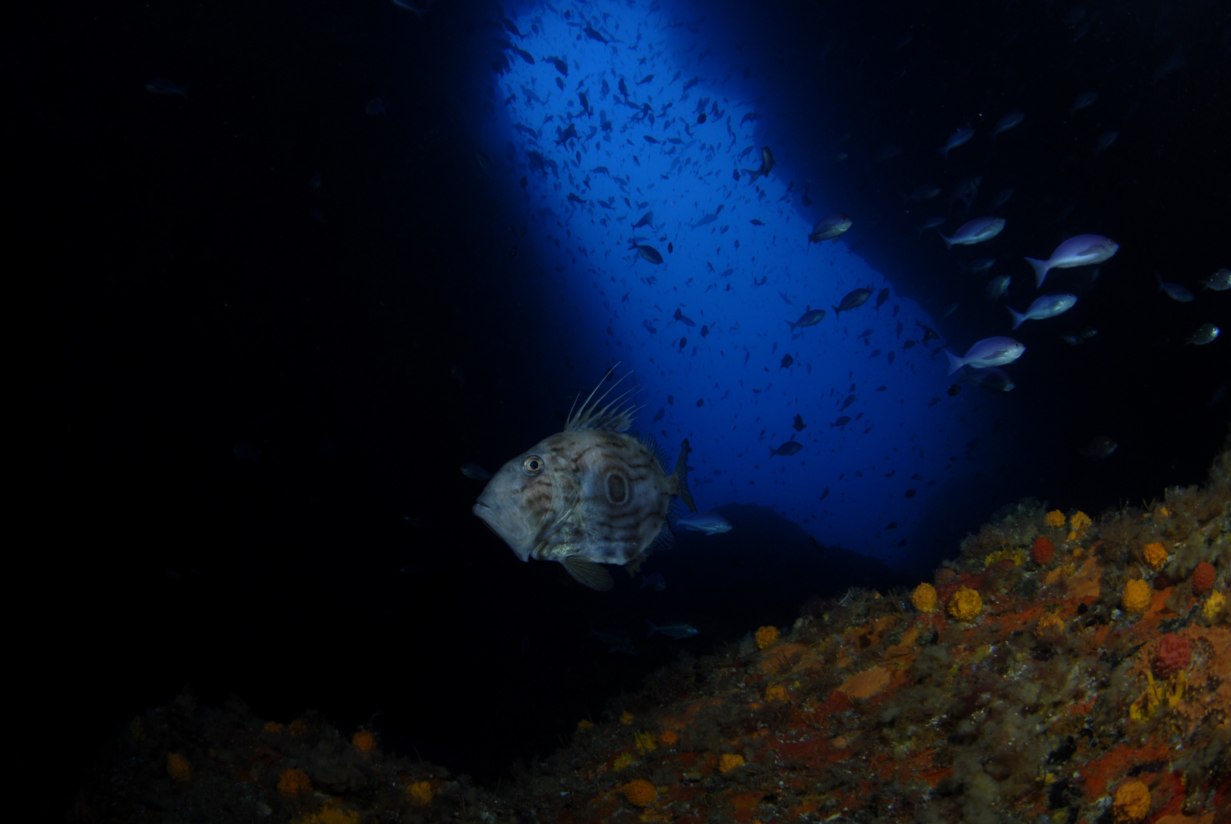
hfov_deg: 100.3
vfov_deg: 77.5
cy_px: 412
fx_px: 514
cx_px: 616
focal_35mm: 15
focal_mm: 10
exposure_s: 1/30
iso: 125
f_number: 8
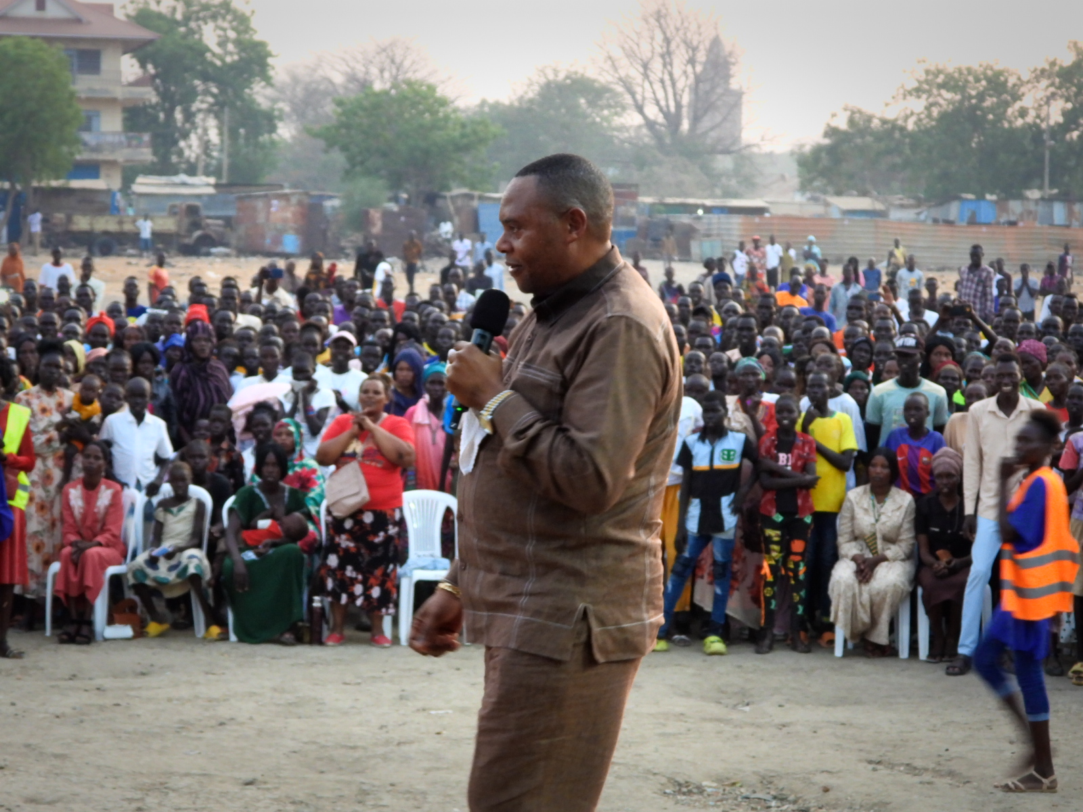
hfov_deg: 18.7
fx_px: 3285
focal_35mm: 105
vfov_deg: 14.1
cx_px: 542
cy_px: 406
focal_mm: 18.9
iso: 400
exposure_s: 1/40
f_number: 4
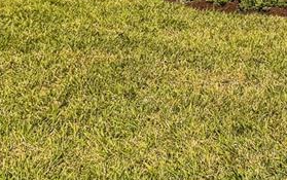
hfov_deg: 28.6
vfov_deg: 20.0
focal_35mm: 56
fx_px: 438
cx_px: 387
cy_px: -92
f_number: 7.1
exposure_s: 1/2500
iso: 100
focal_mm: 10
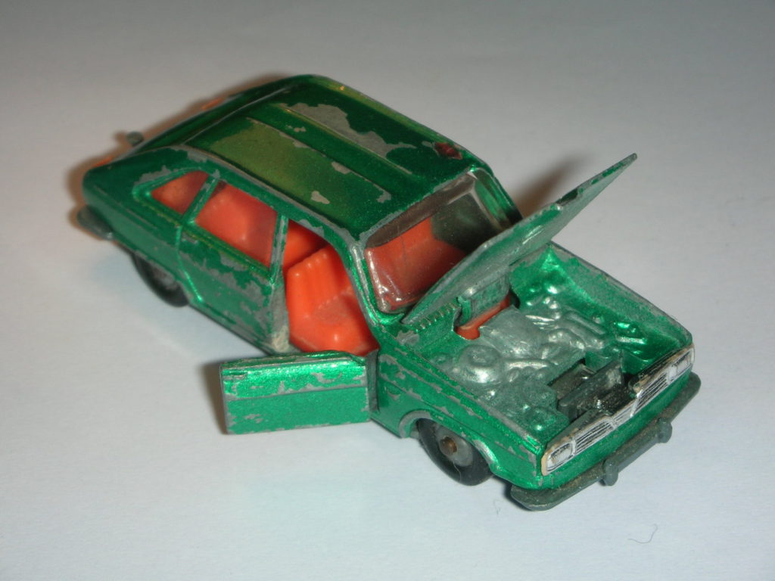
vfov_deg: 14.1
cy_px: 290
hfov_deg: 18.7
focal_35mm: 105
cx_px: 388
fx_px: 2351
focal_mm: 17.4
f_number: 15.1
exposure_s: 1/120
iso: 50
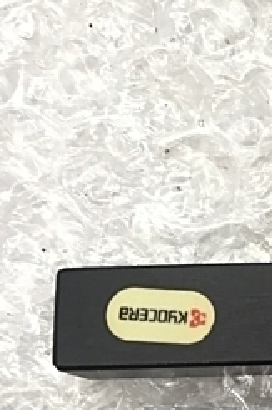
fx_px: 862
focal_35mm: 76
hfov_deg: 16.1
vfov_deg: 26.4
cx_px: 432
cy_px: 290
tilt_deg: -81.6
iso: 40
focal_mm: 3.99
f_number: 1.8
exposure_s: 1/17
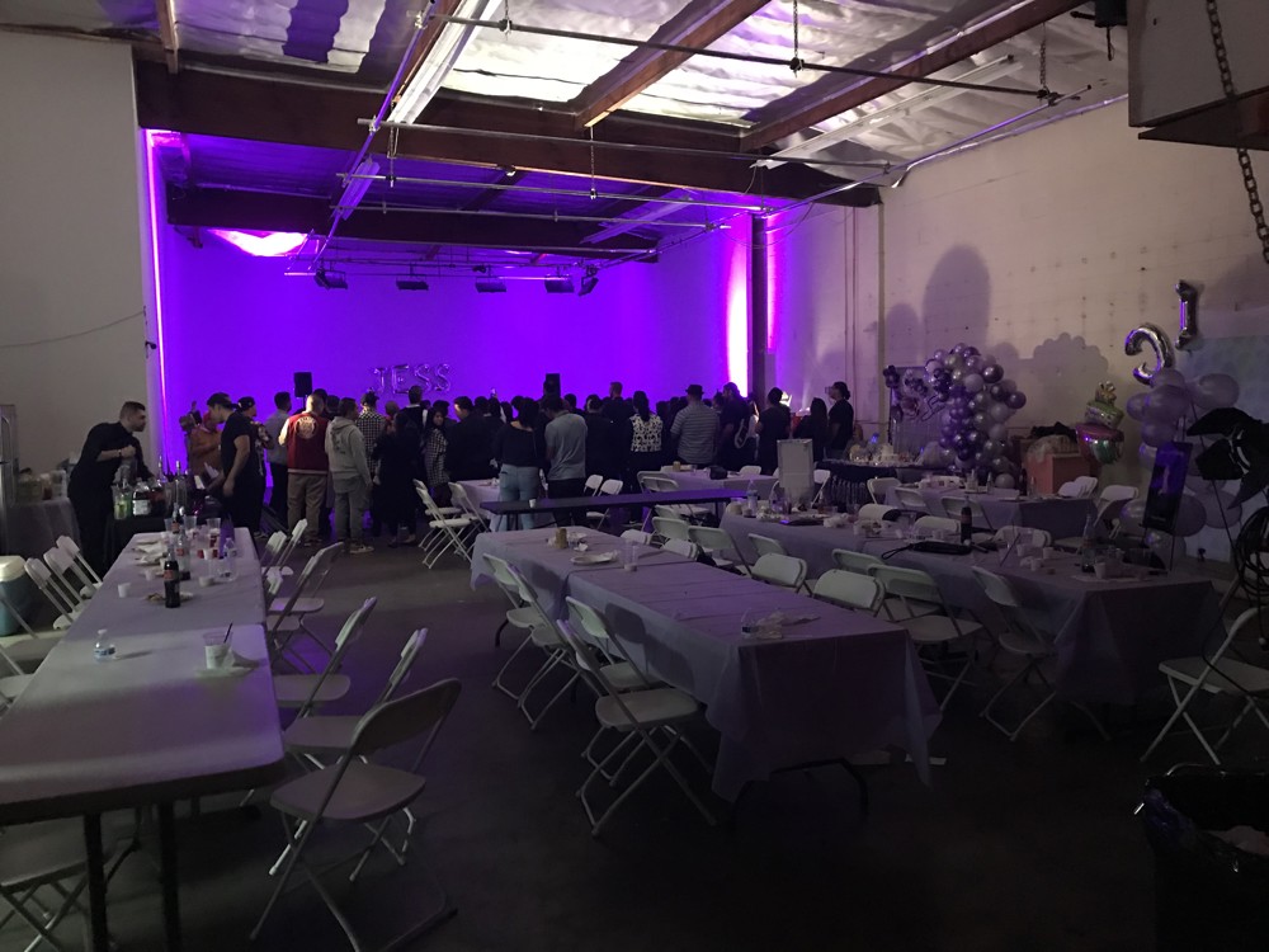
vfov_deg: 49.7
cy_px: 476
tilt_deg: -2.9
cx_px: 634
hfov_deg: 63.4
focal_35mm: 28
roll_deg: +1.3
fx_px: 1026
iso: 100
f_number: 1.8
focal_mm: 3.99
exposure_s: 1/4
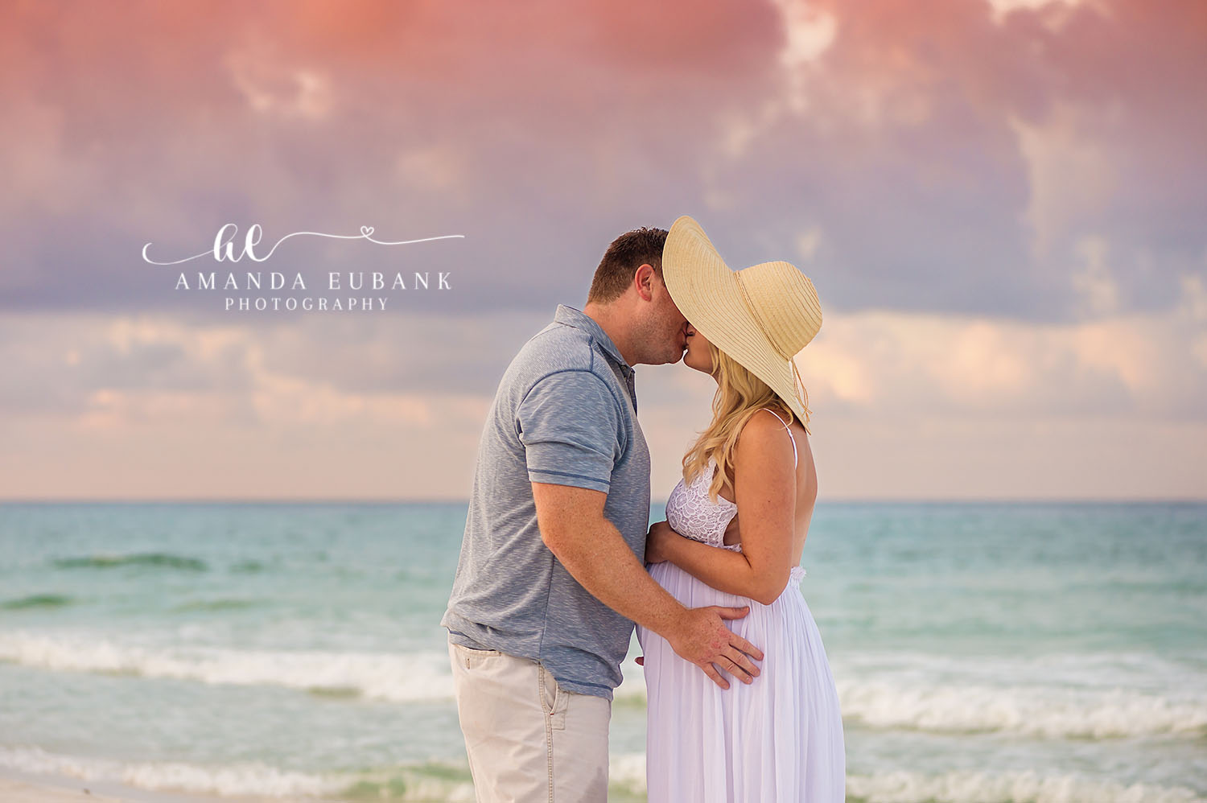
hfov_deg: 19.5
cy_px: 402
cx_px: 604
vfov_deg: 13.0
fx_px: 3518
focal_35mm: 105
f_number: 3.5
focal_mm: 105
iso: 640
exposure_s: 1/640
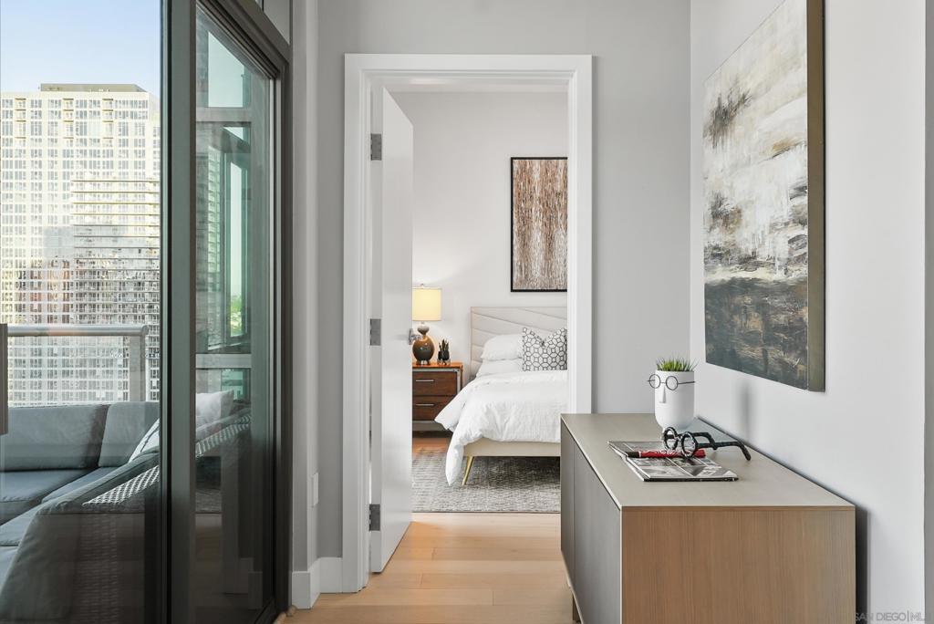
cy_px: 312
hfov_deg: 61.9
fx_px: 779
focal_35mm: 30
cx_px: 467
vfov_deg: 43.7
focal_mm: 20
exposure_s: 1/1.67
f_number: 8
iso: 100
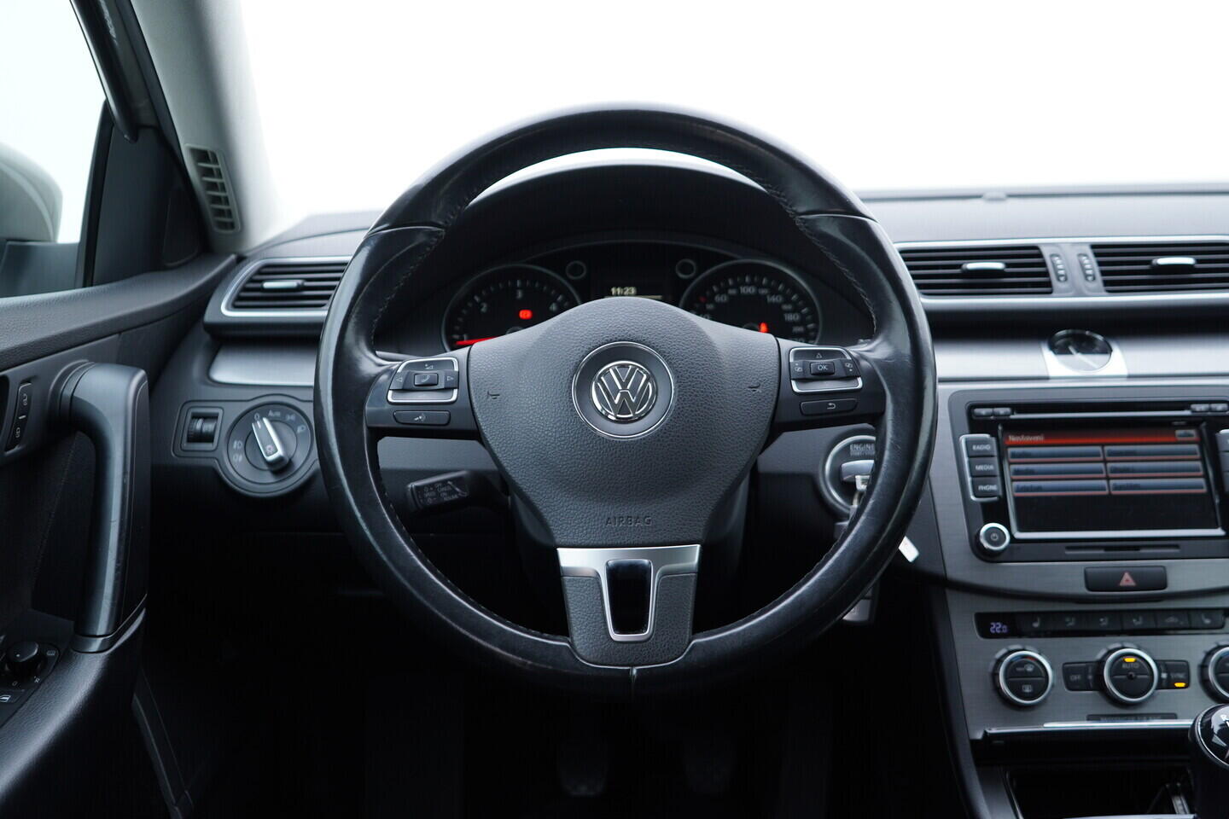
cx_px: 614
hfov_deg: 53.1
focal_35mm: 36
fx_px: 1229
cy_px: 410
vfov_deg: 36.9
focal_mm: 24
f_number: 2.8
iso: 200
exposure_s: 1/40
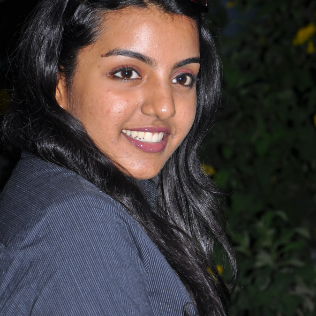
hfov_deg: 14.5
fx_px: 1239
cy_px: 162
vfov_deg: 14.5
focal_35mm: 120
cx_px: 158
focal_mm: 62
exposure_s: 1/125
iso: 200
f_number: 7.1
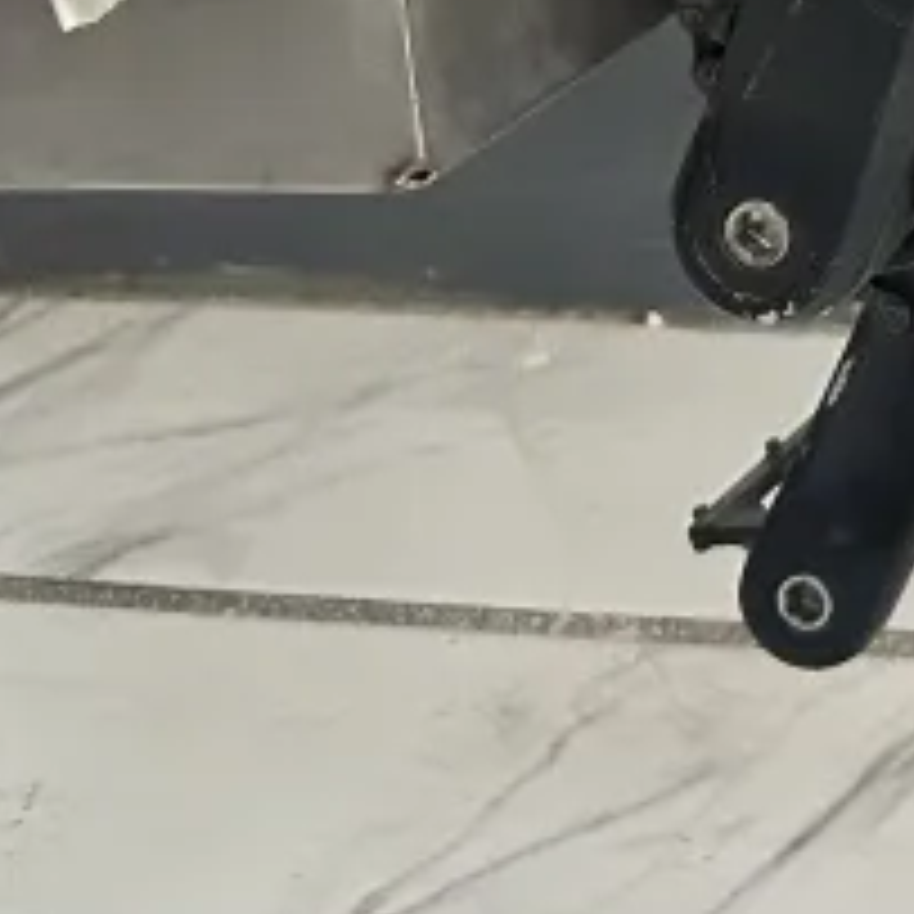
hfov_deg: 10.9
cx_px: 2166
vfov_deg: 11.5
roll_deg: +4.6
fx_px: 4063
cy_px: -964
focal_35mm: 136
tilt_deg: -16.0
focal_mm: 5.7
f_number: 1.5
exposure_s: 1/74
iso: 125
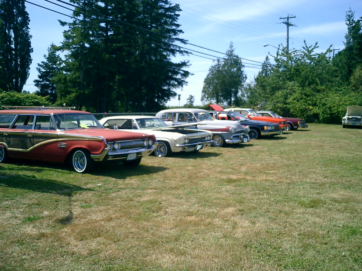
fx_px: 376
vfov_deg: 39.7
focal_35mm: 36
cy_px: 136
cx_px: 181
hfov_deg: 51.4
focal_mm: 7.5
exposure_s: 1/1250
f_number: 3.2
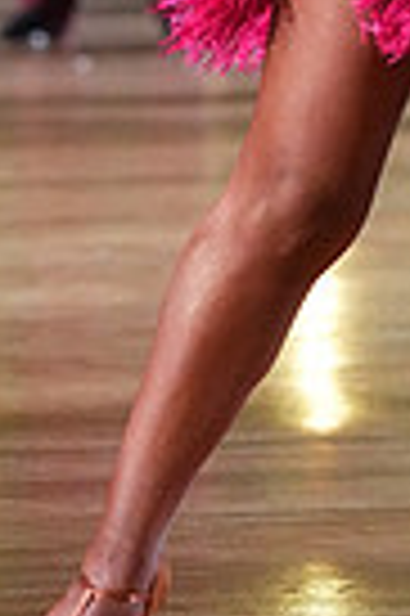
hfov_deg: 2.0
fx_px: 11731
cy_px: -301
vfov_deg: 3.0
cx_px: 633
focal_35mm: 685
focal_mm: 162
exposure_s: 1/400
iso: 8000
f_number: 5
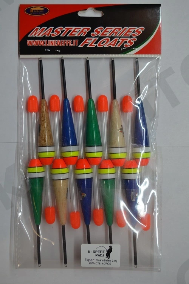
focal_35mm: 45
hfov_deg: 29.8
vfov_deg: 43.7
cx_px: 94
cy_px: 142
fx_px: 356
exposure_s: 1/100
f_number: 5
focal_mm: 30
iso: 400
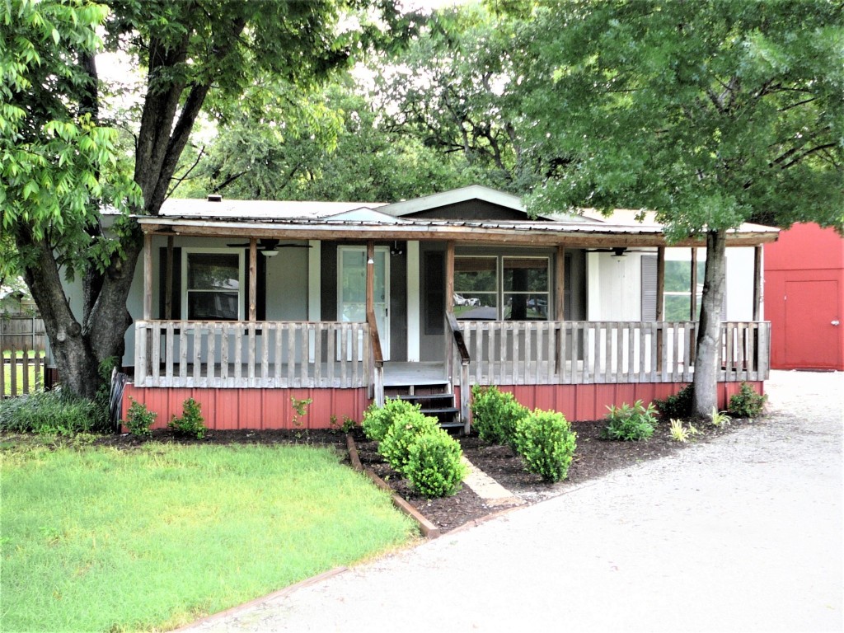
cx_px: 422
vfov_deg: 40.7
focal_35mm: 35
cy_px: 316
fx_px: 853
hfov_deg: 52.6
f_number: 2.8
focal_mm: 5.2
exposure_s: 1/60
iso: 80
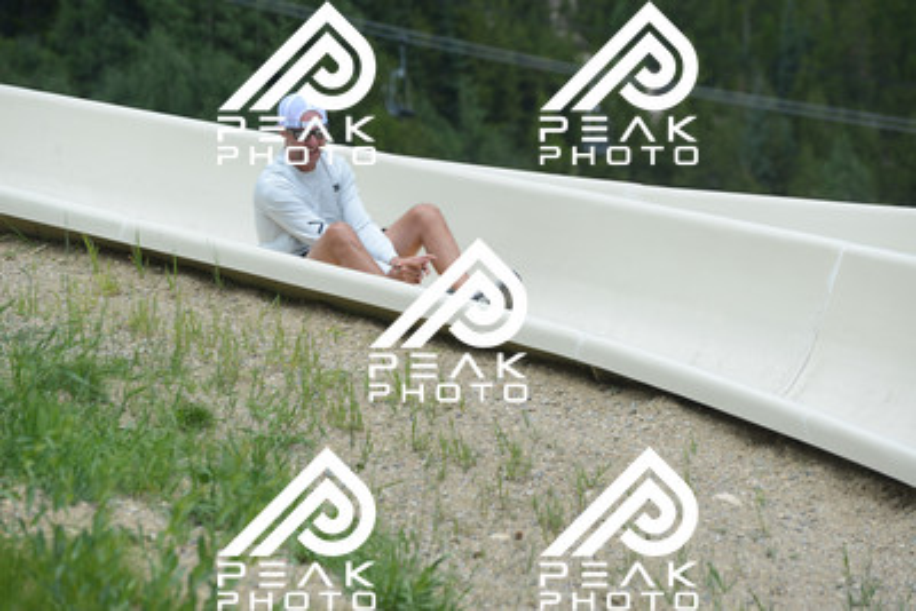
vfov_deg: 7.0
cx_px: 458
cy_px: 306
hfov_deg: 10.5
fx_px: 4963
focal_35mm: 195
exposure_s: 1/640
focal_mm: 195
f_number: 6.3
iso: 360
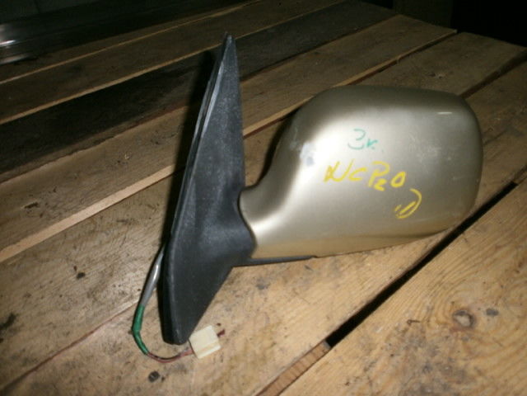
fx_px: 411
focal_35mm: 27
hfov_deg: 65.3
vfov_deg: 51.4
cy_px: 198
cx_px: 264
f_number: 2.9
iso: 125
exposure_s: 1/30
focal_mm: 4.8
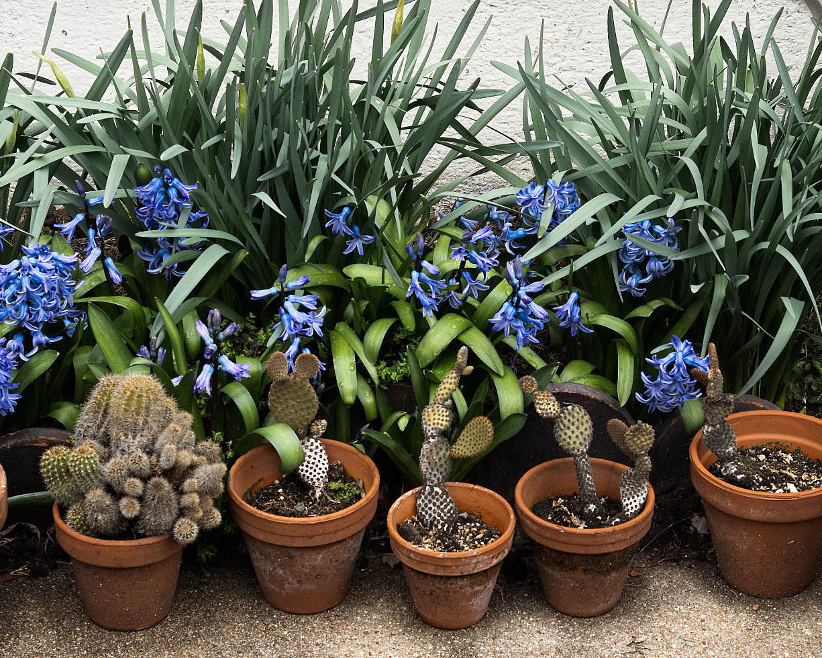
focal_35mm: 102
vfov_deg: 15.1
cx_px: 342
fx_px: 2481
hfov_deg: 18.8
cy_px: 344
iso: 400
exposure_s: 1/100
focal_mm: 40
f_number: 5
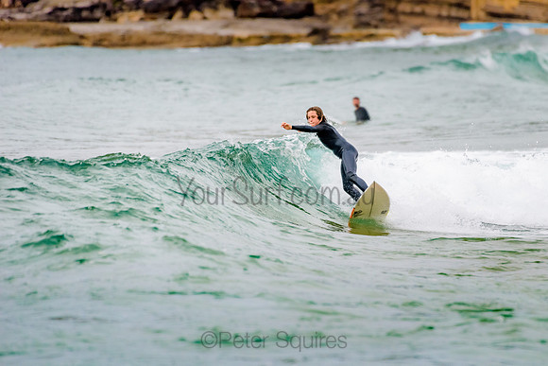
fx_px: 9332
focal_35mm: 613
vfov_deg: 2.2
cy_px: 164
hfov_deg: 3.4
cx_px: 336
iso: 720
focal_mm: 500
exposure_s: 1/800
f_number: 5.6
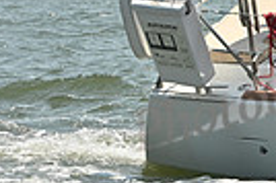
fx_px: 2320
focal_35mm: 303
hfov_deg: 6.6
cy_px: -38
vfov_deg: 4.5
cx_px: 531
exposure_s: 1/1250
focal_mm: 70
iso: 320
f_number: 8
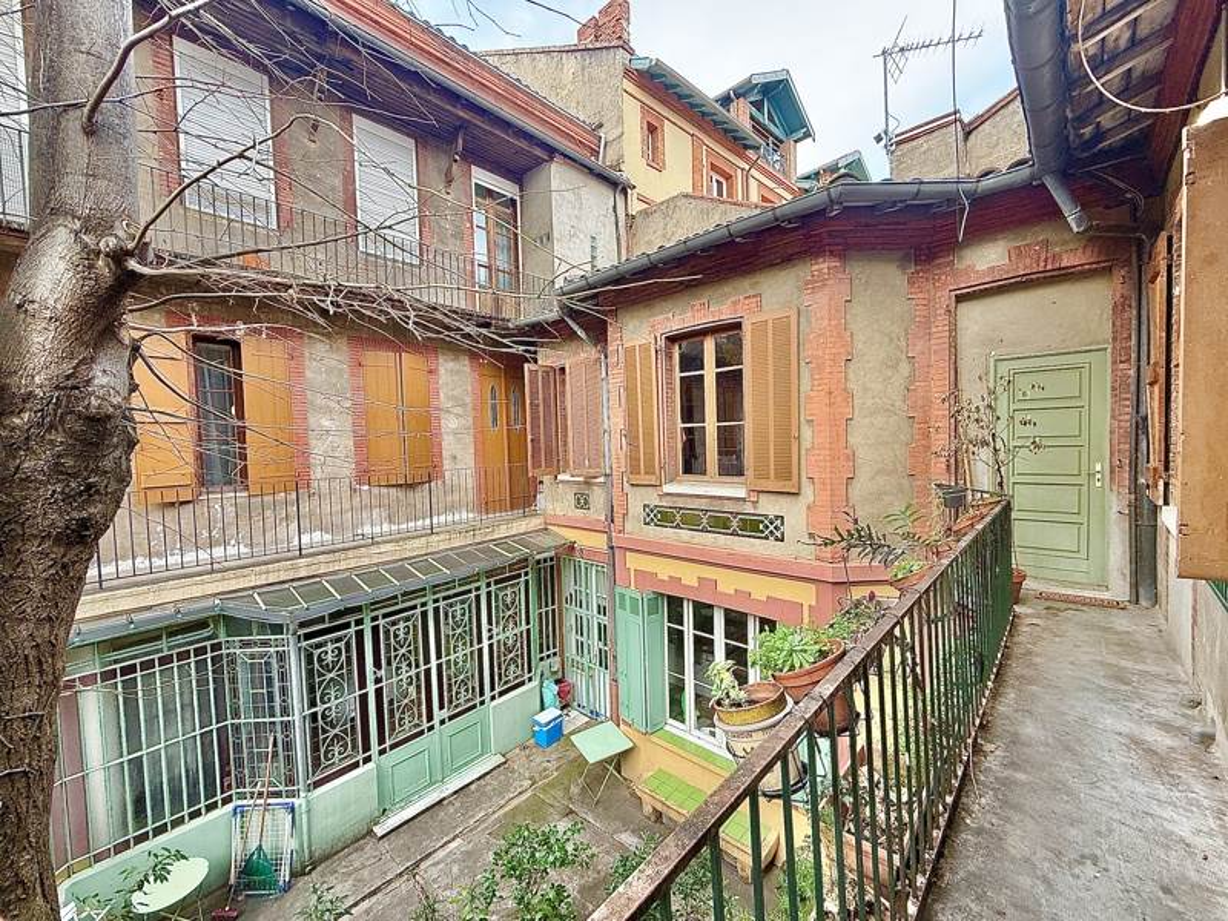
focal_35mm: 14
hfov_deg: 102.1
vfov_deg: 85.7
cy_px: 460
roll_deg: +1.4
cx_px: 614
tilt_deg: -2.3
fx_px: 497
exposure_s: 1/99
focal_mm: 2.22
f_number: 2.2
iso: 64
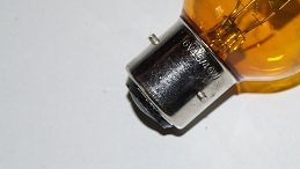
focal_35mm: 150
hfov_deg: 14.2
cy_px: 42
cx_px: 251
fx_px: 1193
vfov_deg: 8.1
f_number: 5.6
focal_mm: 55
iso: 250
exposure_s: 1/80
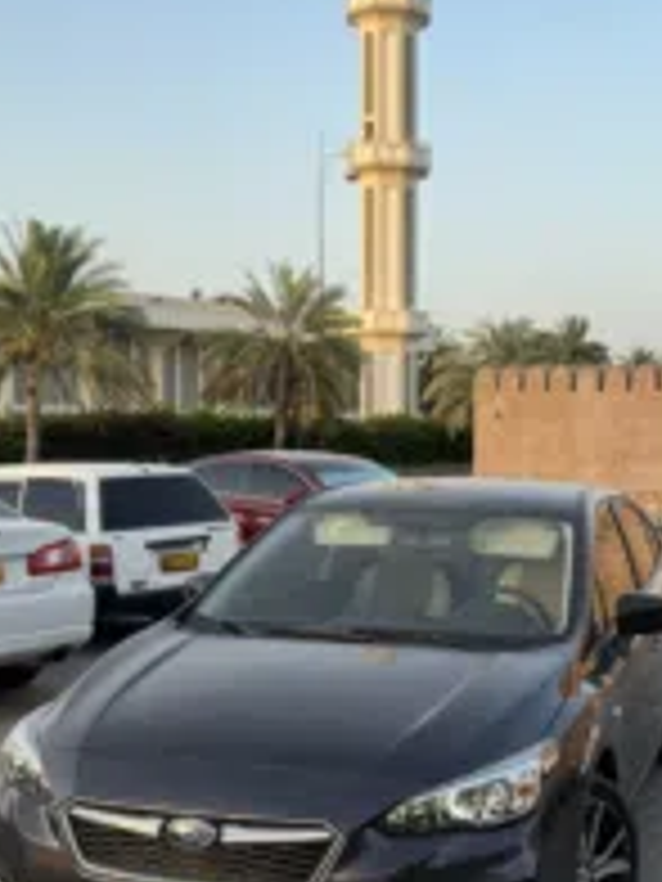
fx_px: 1249
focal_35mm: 49
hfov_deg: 29.4
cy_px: 508
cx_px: 459
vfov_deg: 38.8
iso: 80
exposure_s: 1/227
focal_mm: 6.76
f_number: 1.78
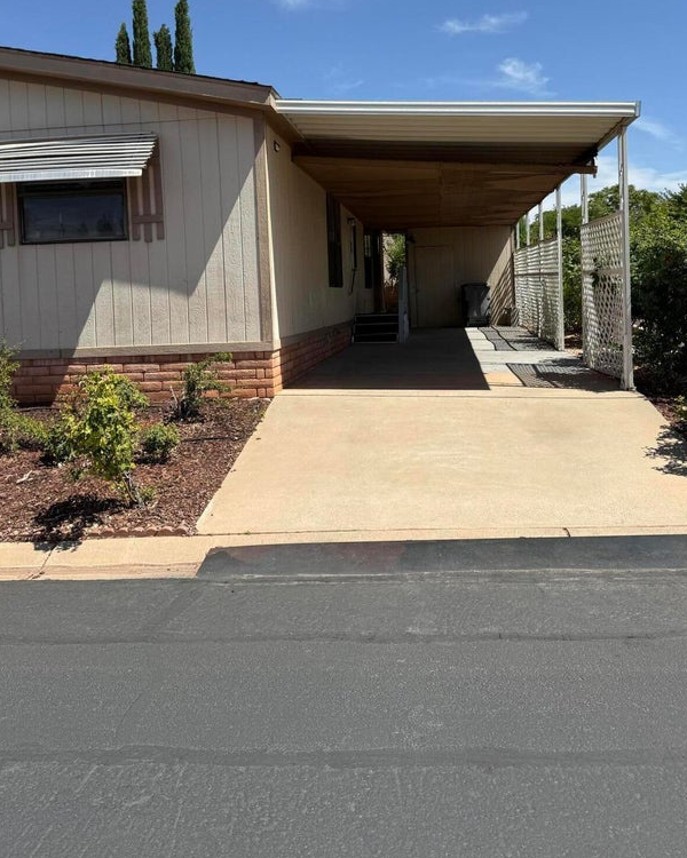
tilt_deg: -0.6
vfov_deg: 55.0
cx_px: 334
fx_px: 813
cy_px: 316
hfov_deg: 45.8
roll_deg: +1.7
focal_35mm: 32
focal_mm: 6.76
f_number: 1.78
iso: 80
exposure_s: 1/4673
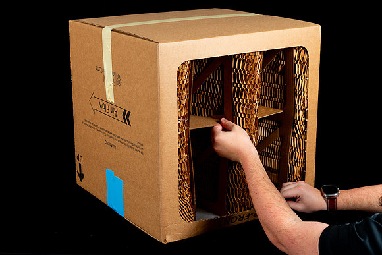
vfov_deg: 18.7
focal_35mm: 73
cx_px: 183
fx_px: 776
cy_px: 133
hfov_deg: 27.7
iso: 160
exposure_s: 1/125
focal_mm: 70
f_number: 8
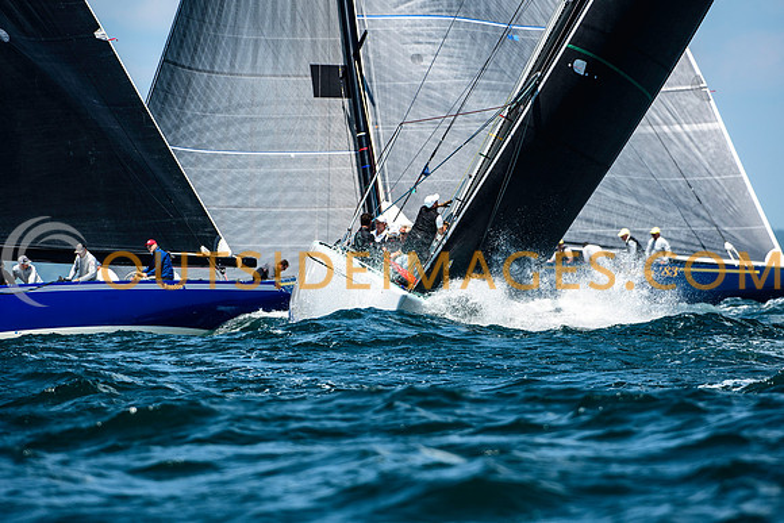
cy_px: 262
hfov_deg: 4.0
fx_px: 11109
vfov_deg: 2.7
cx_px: 392
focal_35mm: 510
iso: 400
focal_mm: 340
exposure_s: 1/1600
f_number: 5.6
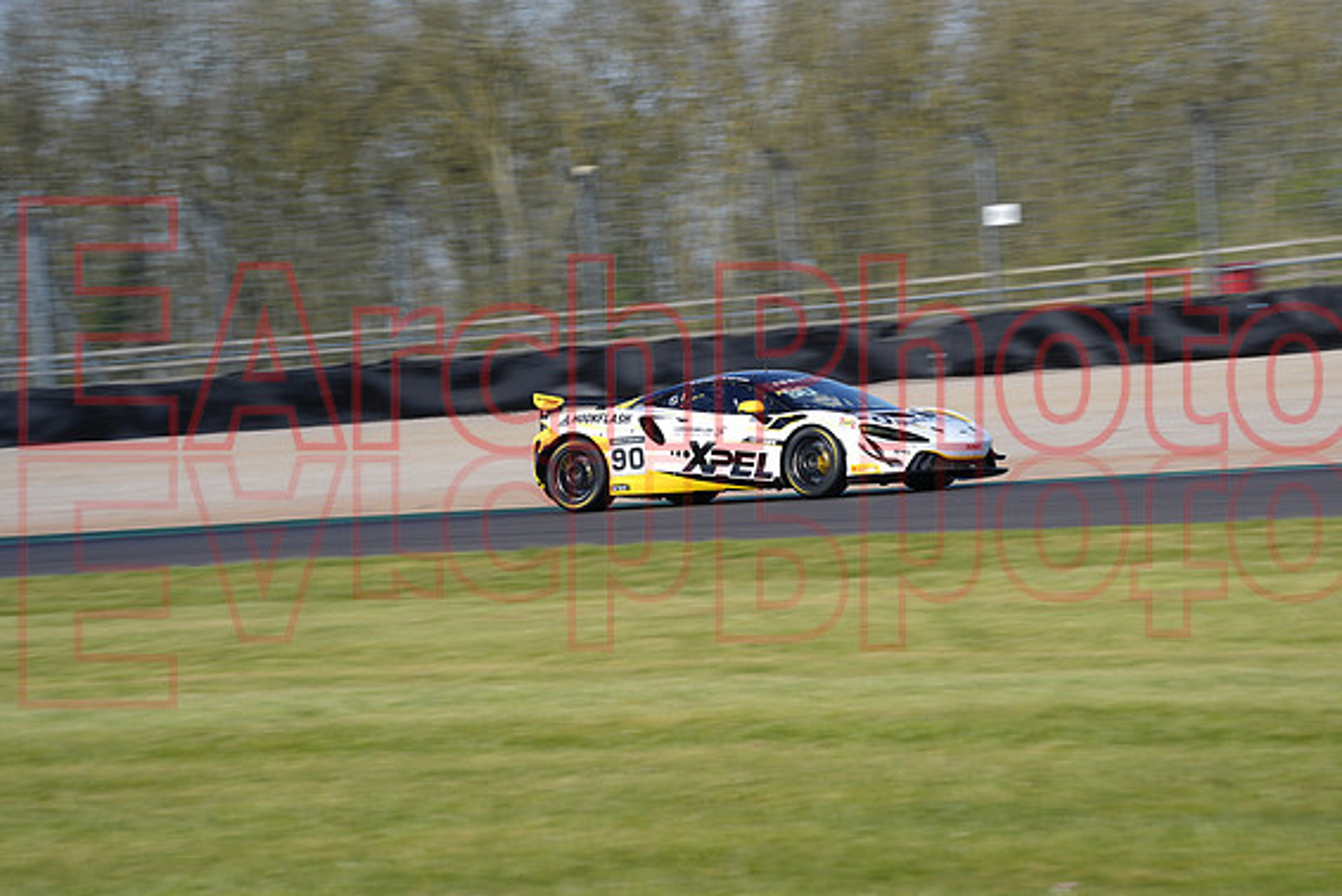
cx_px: 683
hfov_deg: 10.0
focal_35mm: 205
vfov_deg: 6.7
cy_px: 452
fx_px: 7646
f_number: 11
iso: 125
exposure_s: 1/160
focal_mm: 200
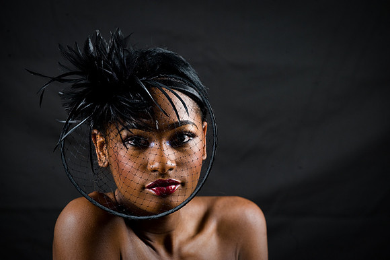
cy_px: 130
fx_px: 1732
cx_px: 195
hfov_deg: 12.8
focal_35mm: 160
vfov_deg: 8.6
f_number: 5.6
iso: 320
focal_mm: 160
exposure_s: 1/125
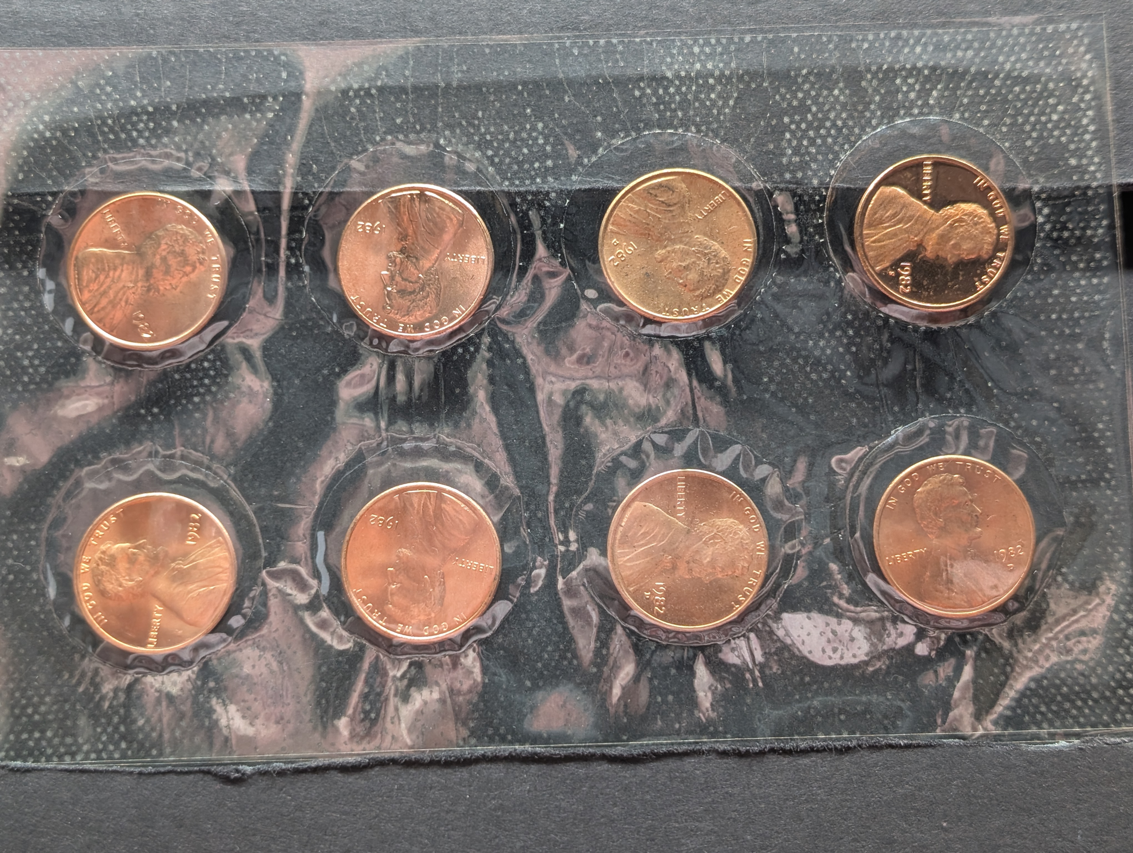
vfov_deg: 29.7
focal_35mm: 49
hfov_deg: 38.9
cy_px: 426
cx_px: 566
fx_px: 1606
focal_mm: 6.9
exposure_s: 1/54.7
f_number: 1.68
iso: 171
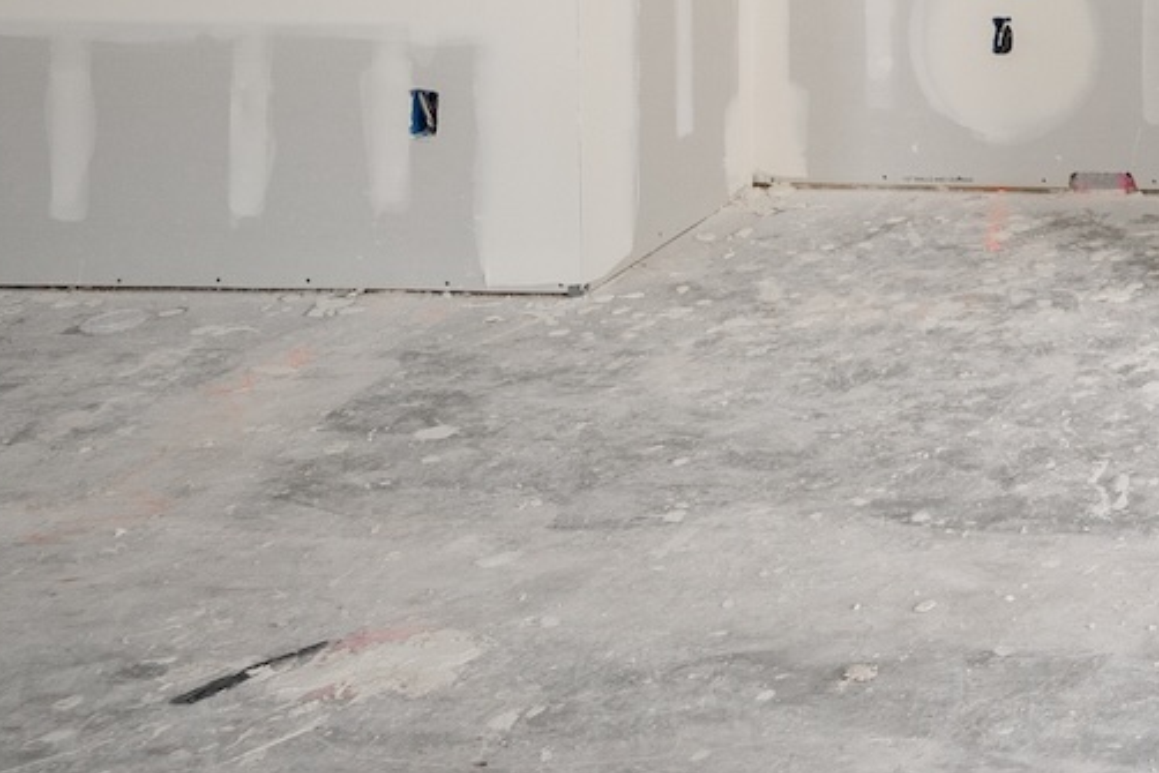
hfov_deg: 23.6
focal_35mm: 65
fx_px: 2093
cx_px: 1812
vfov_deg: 17.8
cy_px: -519
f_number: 2.8
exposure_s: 1/250
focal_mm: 17
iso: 400
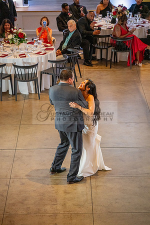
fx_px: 719
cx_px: 75
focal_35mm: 115
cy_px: 112
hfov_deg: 11.9
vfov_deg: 17.8
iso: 3200
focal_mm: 115
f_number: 4
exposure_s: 1/200
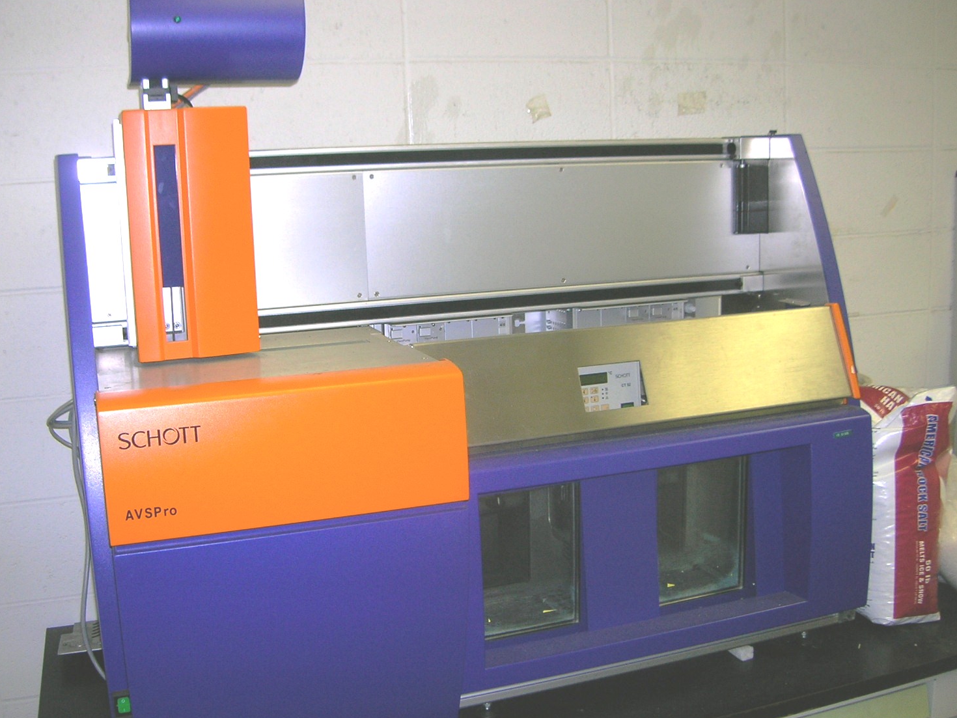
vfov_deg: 38.7
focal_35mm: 37
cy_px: 365
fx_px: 1023
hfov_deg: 50.1
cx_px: 450
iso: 50
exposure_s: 1/60.1
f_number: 2.9
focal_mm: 5.7
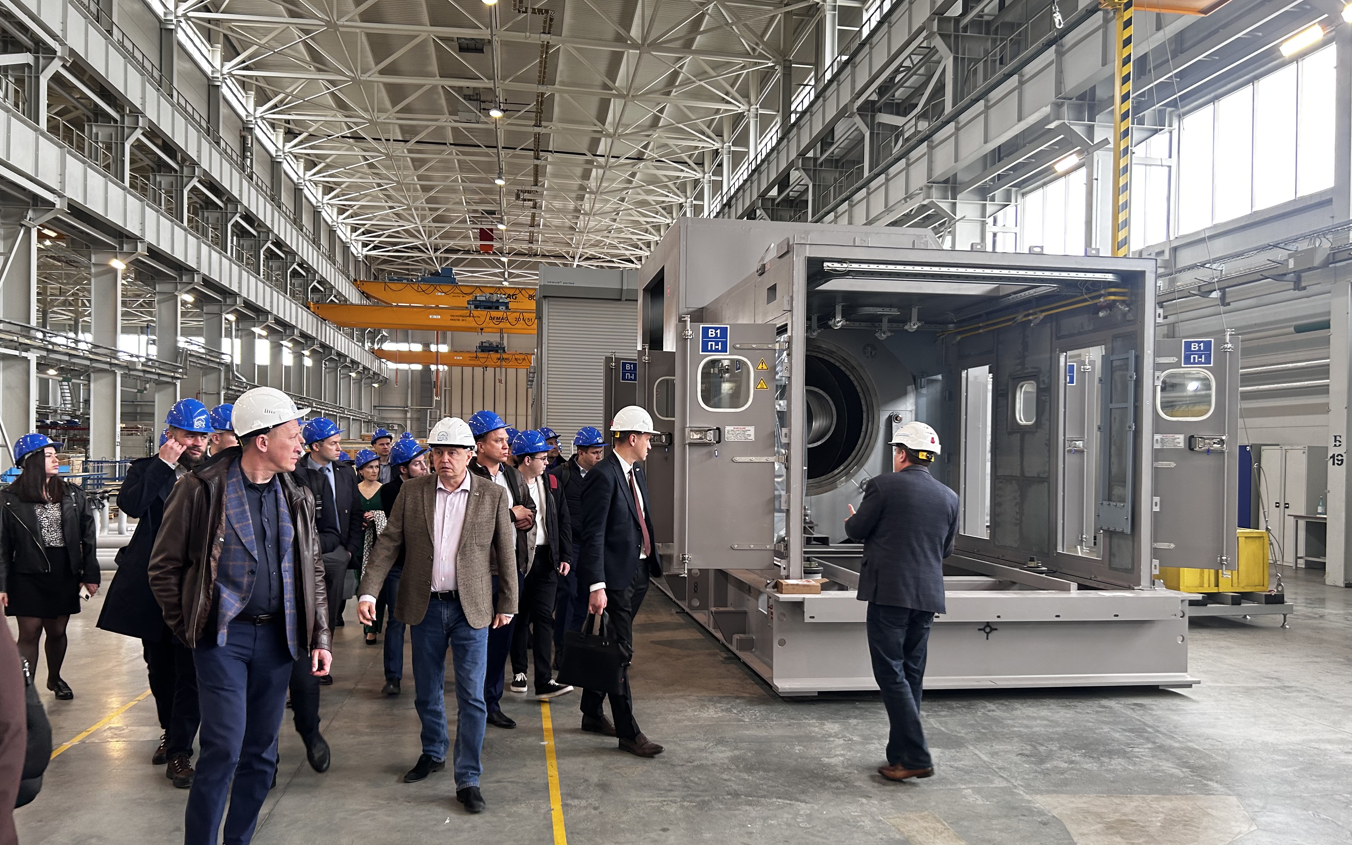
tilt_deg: +0.2
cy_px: 464
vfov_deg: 44.5
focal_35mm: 28
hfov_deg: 66.5
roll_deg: +0.6
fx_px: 1032
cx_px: 678
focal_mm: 5.7
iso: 100
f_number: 1.5
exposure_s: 1/50
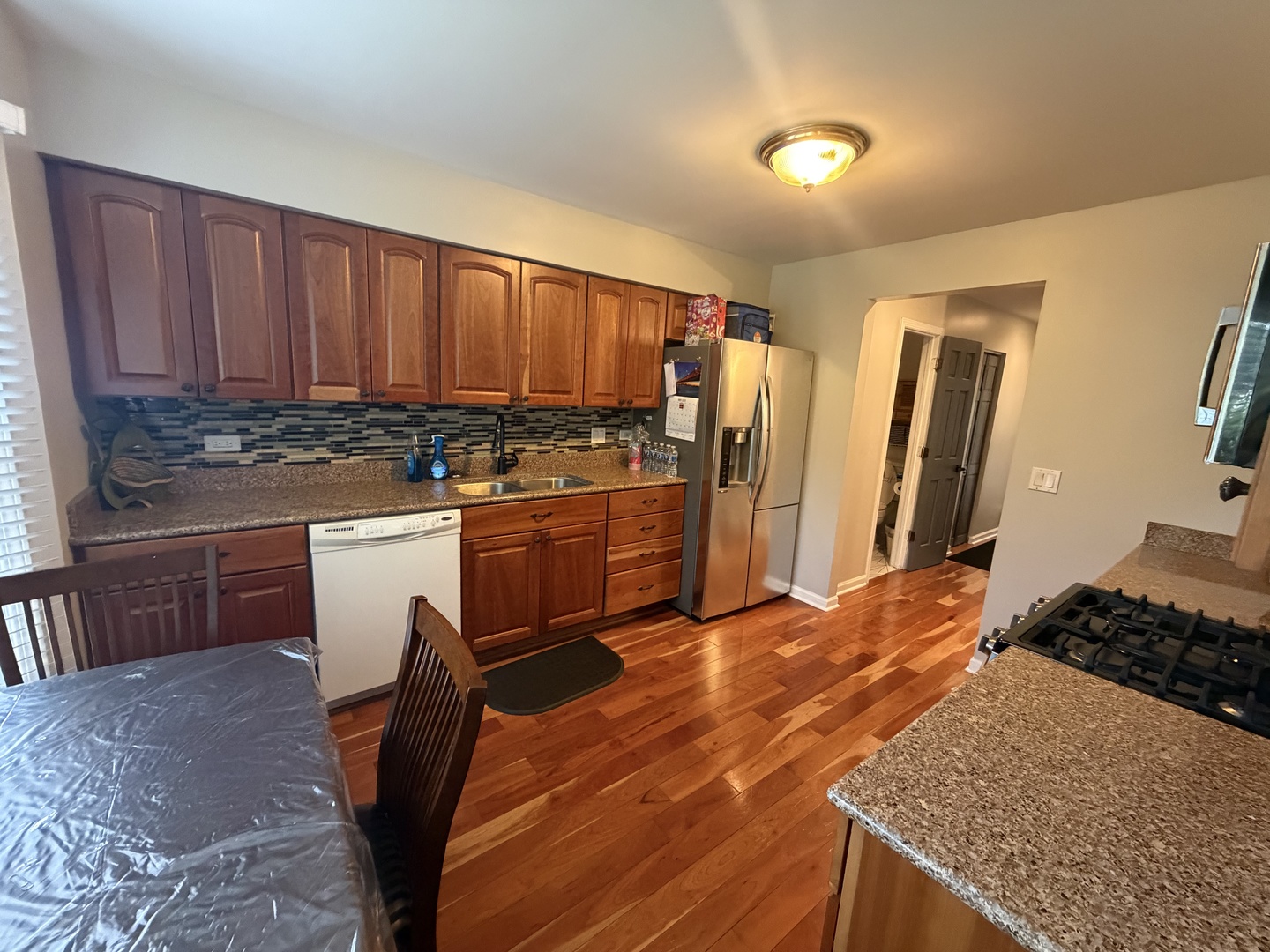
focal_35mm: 14
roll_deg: -2.0
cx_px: 635
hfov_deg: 102.1
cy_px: 476
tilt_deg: -7.9
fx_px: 514
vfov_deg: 85.7
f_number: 2.2
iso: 800
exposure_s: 1/60
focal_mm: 2.22
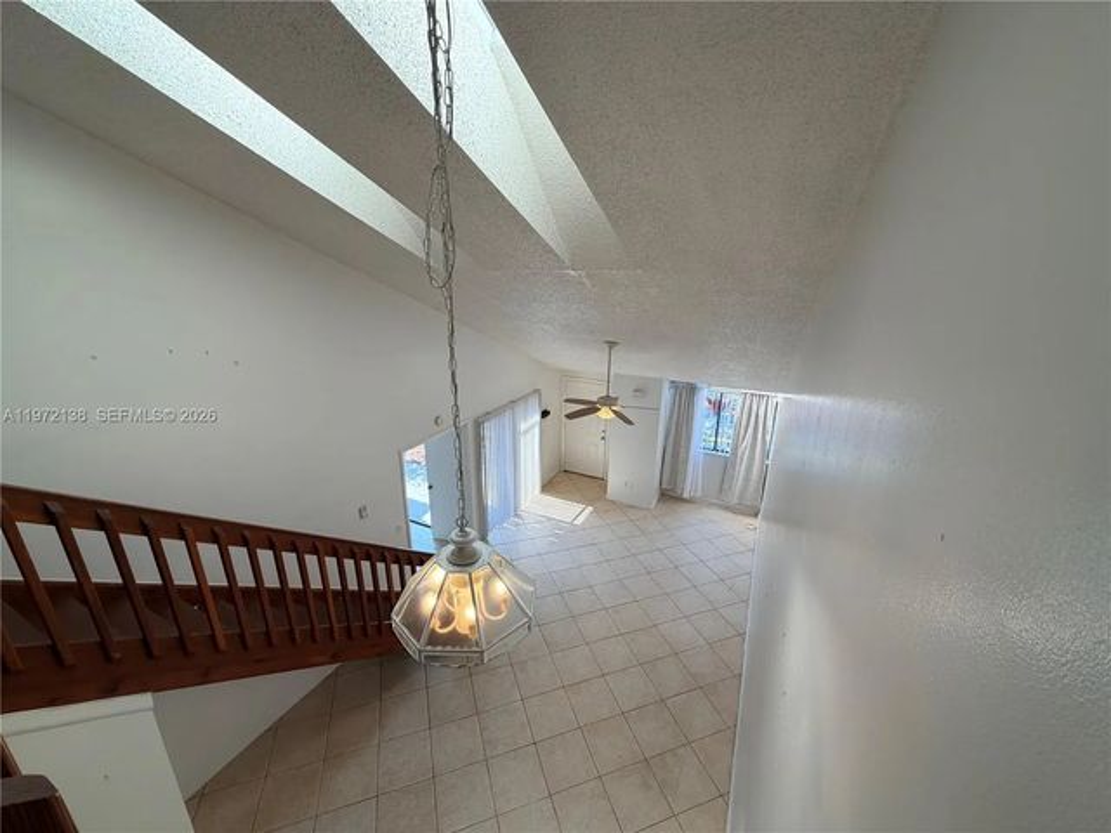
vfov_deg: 85.7
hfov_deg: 102.1
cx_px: 556
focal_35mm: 14
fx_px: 449
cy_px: 416
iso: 64
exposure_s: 1/120
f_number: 2.2
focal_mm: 2.22
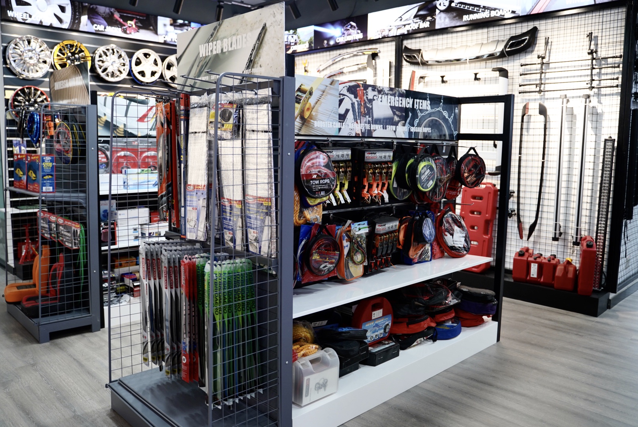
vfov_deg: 45.0
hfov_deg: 63.6
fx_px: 514
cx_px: 319
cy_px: 214
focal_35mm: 29
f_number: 3.2
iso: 400
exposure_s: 1/100
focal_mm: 29
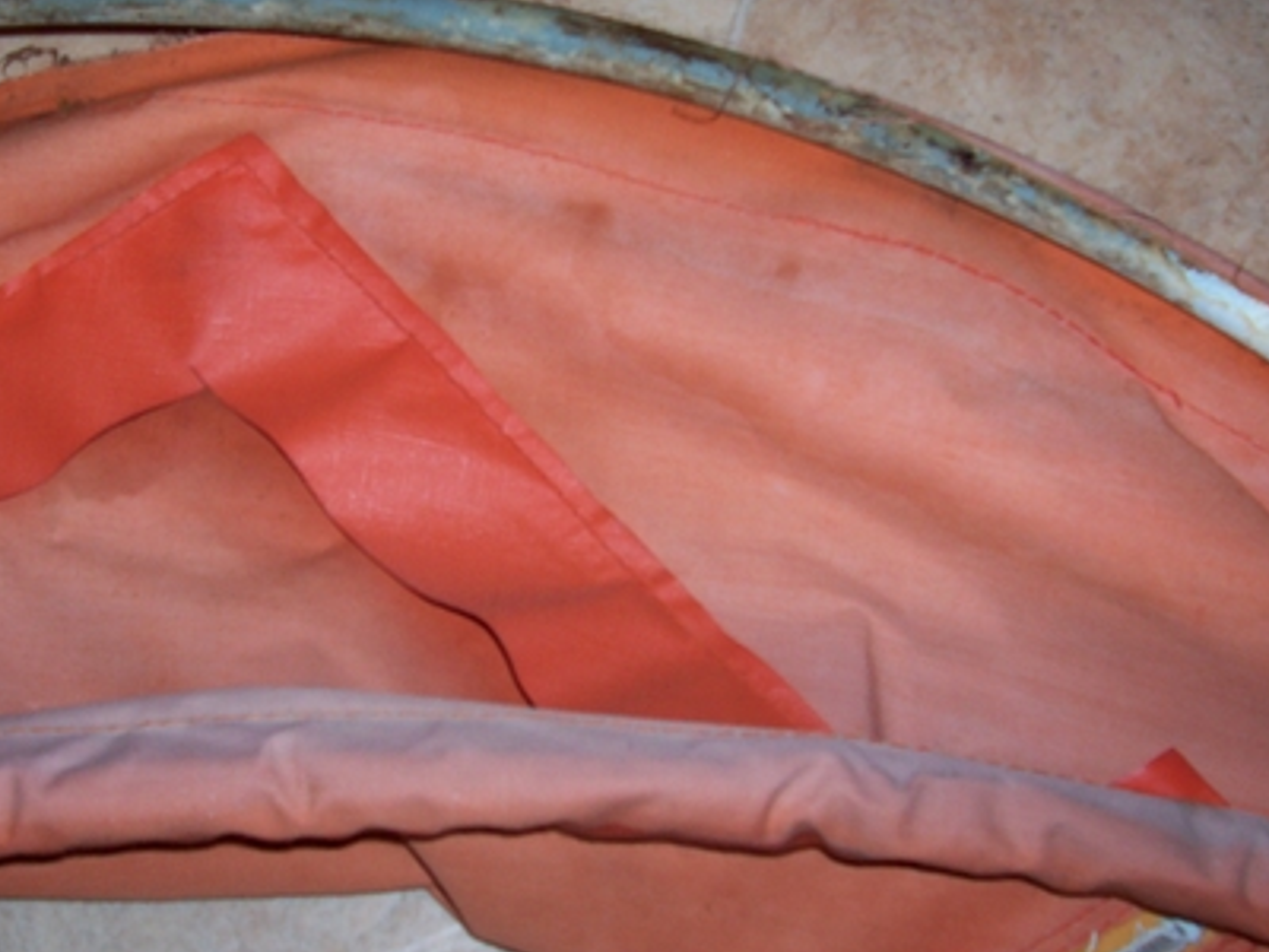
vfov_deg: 28.6
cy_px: 444
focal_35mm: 51
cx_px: 596
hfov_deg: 37.5
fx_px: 1870
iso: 80
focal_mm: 5.6
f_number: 2.7
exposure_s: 1/64
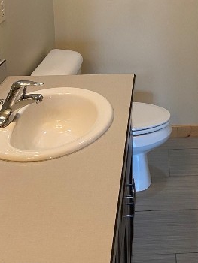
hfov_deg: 24.9
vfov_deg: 31.2
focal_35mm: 57
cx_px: 179
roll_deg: -0.8
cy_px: -2
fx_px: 434
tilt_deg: -10.5
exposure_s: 1/60
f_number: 1.8
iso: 100
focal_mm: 4.25
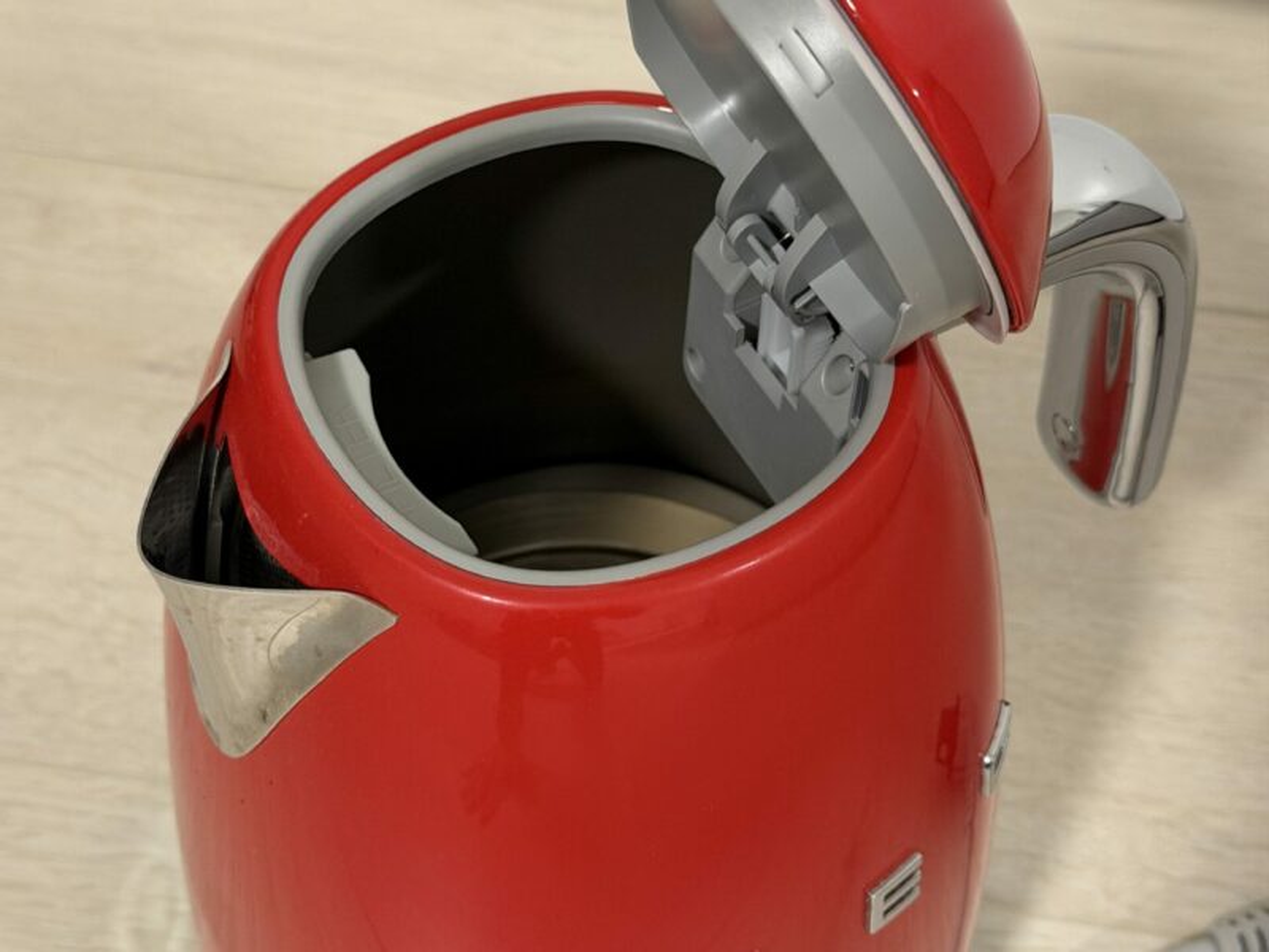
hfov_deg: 39.7
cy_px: 476
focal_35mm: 48
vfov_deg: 30.3
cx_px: 634
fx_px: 1760
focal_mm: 6.76
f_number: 1.78
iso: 200
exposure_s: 1/33
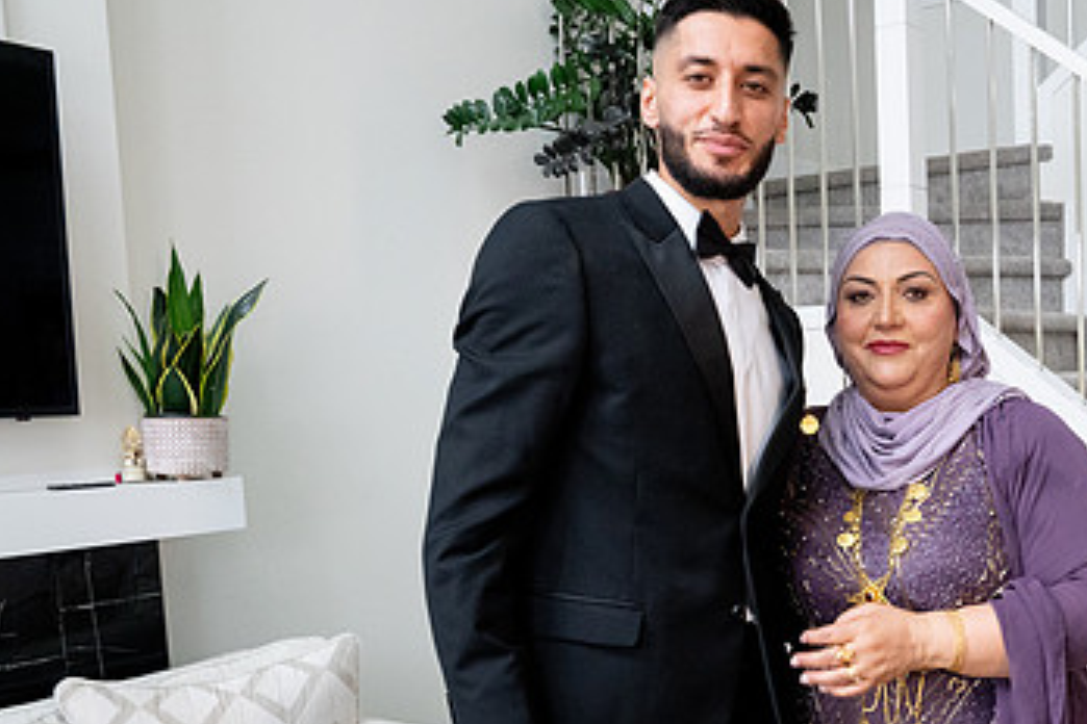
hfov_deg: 45.6
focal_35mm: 40
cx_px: 890
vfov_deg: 33.0
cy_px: 504
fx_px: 1208
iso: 6400
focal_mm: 24
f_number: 9
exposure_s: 1/160
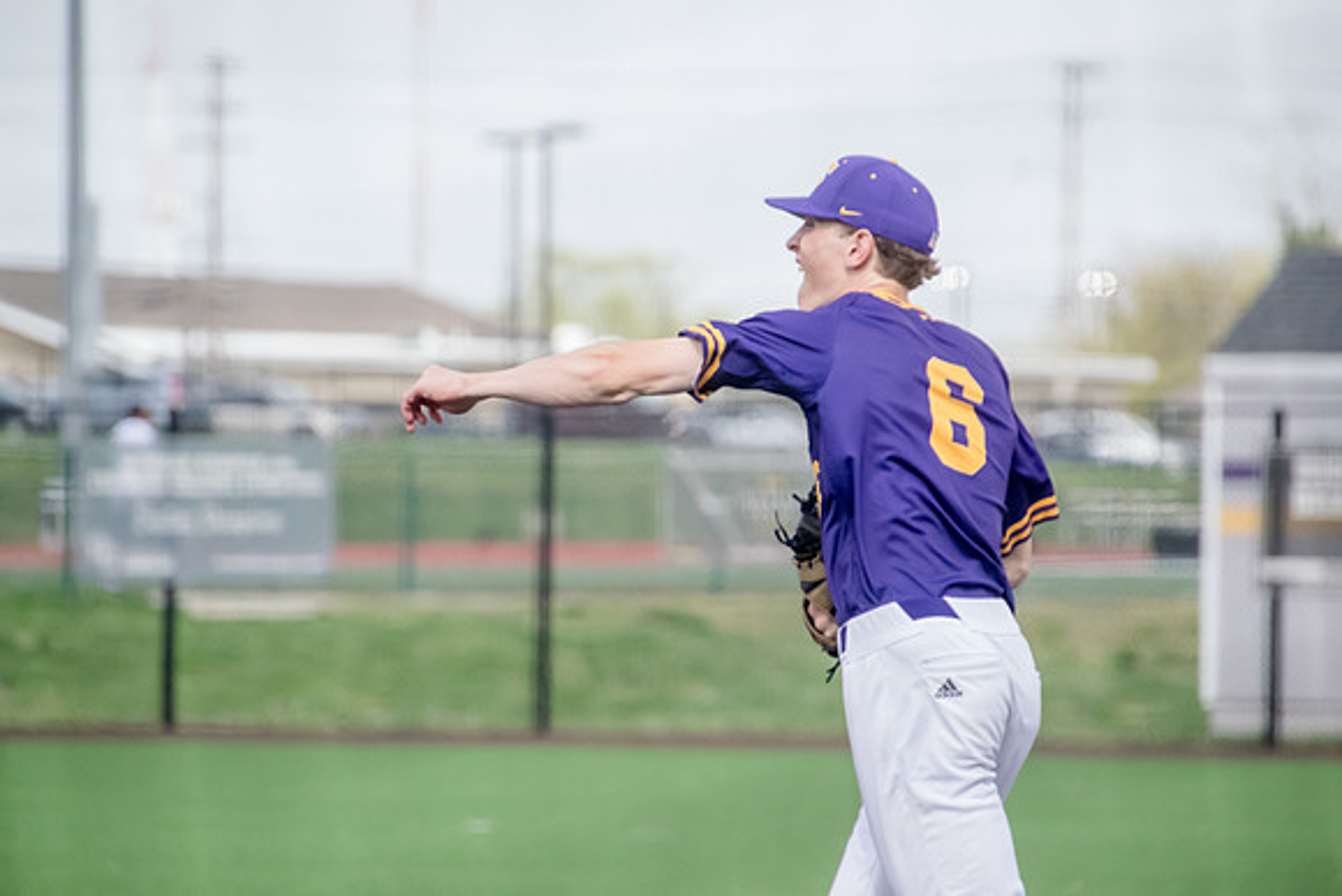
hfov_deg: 5.5
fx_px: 13982
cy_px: 448
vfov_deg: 3.7
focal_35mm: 375
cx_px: 671
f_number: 6.3
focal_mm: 250
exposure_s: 1/3200
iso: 2500
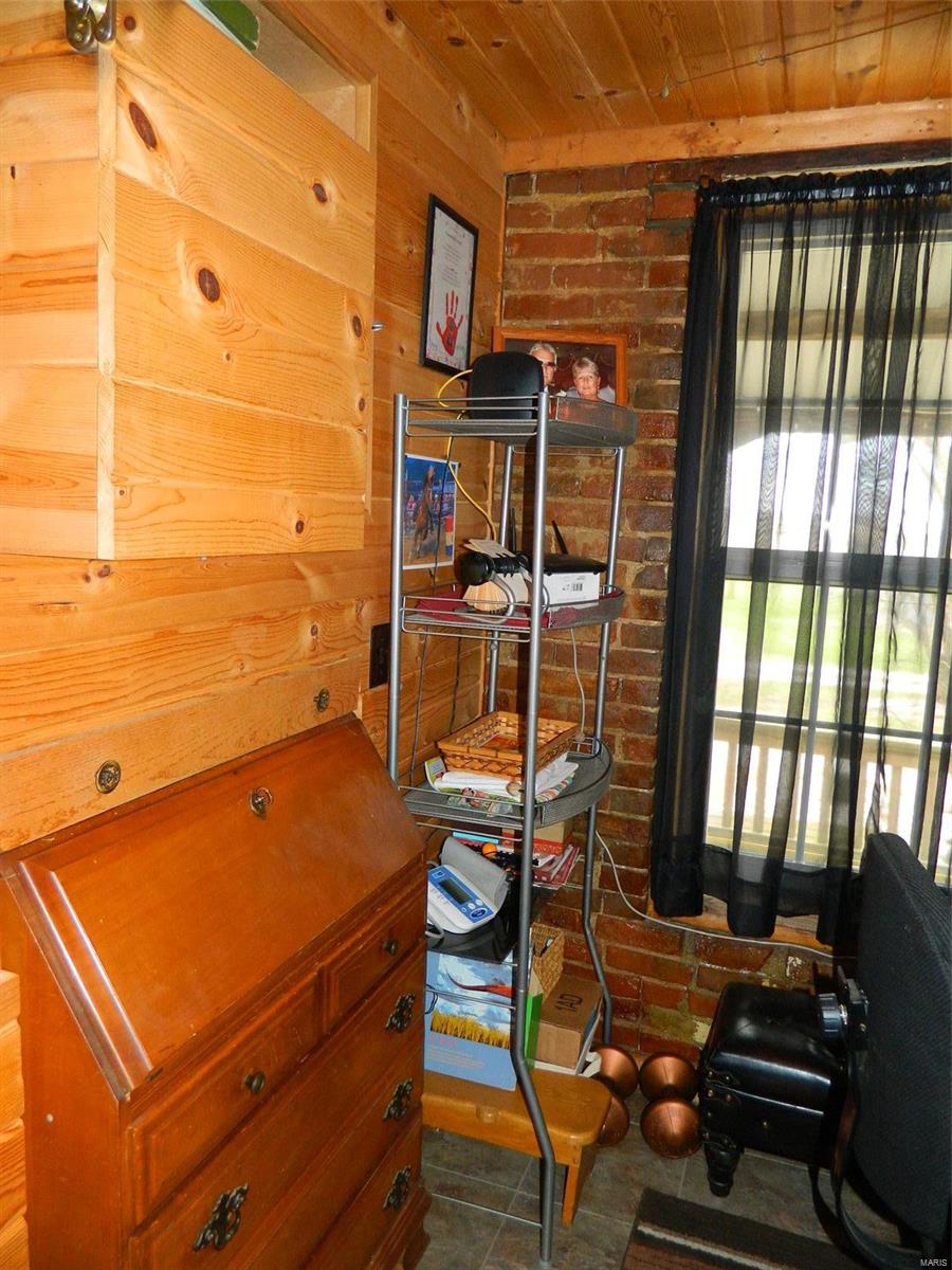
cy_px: 635
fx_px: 917
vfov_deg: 69.4
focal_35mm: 25
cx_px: 476
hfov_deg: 54.9
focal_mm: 4.5
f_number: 3.1
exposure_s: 1/30
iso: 200
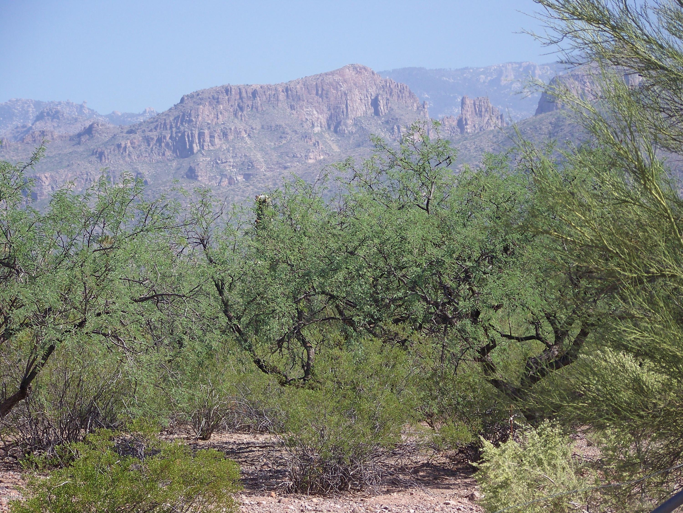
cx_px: 342
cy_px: 256
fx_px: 3394
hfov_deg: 11.5
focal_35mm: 172
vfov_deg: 8.6
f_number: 3.6
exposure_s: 1/500
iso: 64
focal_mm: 27.5
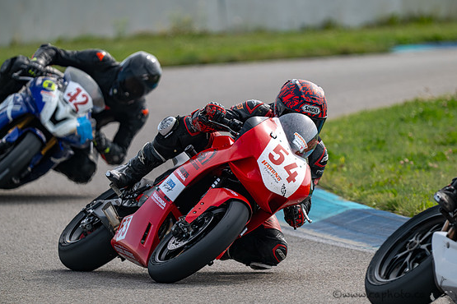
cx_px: 220
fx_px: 7959
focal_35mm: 627
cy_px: 152
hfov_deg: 3.3
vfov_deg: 2.2
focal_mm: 600
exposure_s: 1/1250
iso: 360
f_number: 6.3
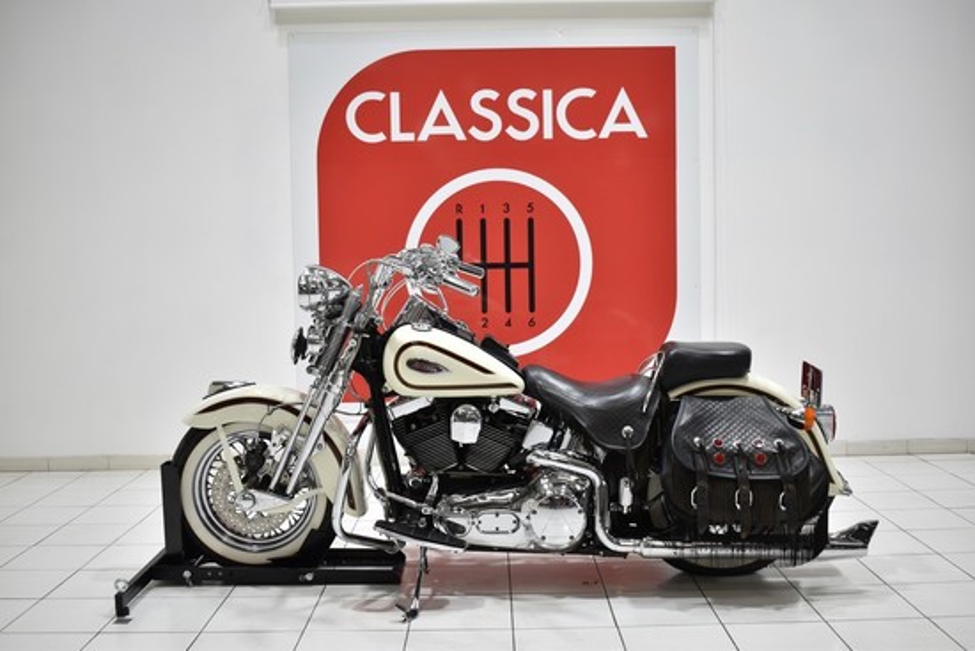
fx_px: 1016
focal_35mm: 38
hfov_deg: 51.3
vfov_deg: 35.5
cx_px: 488
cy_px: 326
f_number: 4
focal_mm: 25
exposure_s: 1/40
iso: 100
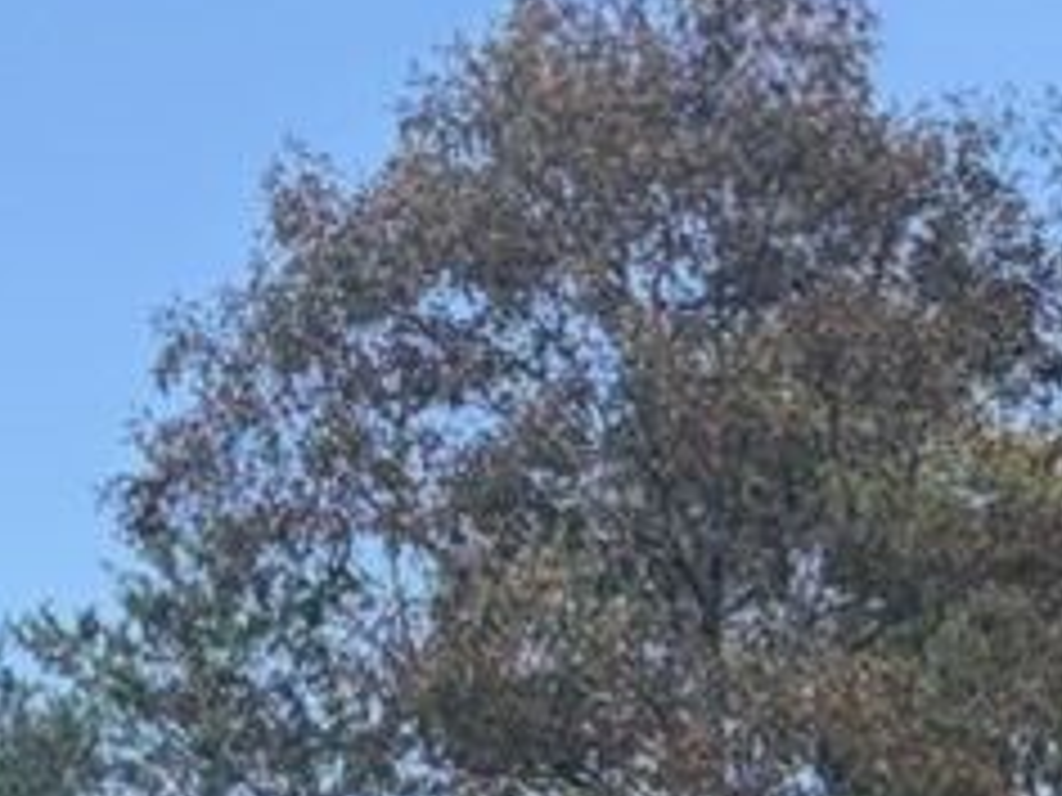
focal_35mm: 141
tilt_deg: +8.9
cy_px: 1700
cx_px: 1282
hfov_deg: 13.6
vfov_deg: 9.7
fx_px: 4326
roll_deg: -0.7
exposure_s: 1/673
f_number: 1.6
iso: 64
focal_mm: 5.96
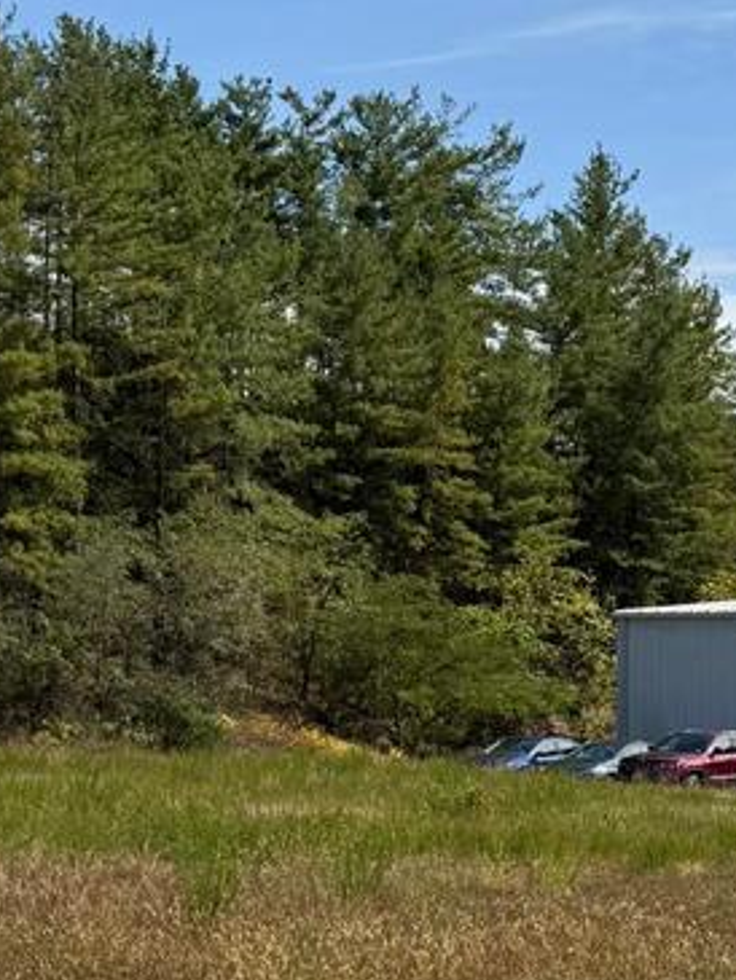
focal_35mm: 71
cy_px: 908
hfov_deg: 20.2
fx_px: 2012
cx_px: 704
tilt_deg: -4.9
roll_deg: -0.8
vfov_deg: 26.4
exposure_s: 1/4673
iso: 80
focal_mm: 6.76
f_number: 1.78
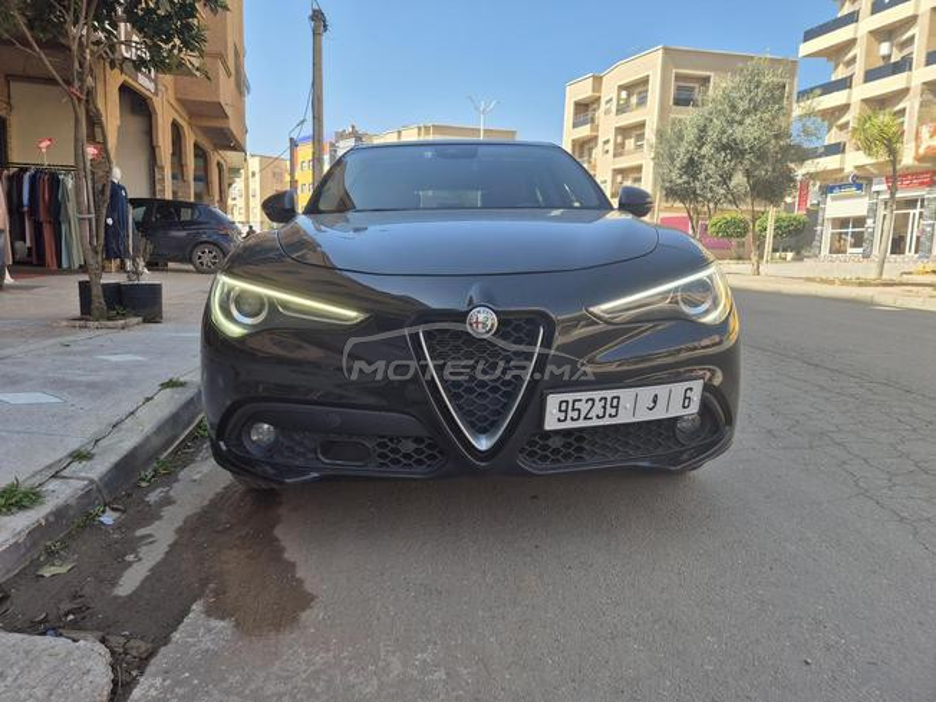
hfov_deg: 73.9
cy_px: 351
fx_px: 622
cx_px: 468
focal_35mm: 23
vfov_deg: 58.9
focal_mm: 5.4
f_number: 1.8
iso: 25
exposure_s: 1/800
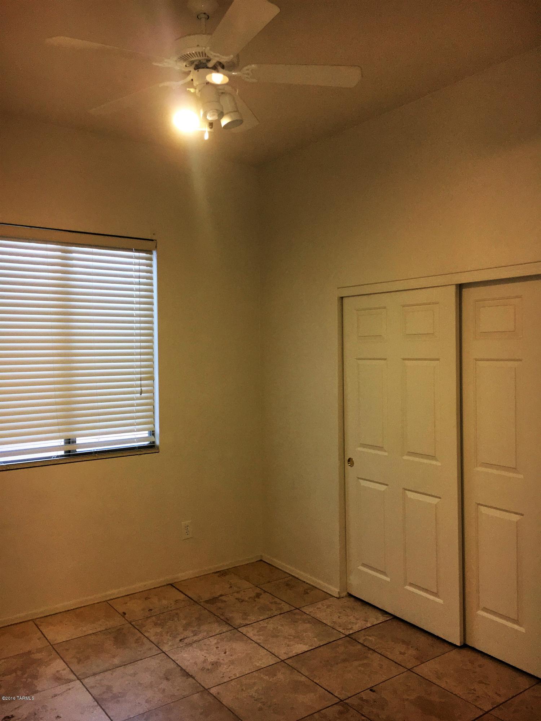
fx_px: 604
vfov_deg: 61.7
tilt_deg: -0.5
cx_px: 270
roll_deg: +0.1
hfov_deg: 48.2
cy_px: 360
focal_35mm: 29
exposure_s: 1/30
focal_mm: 4.15
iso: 100
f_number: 2.2
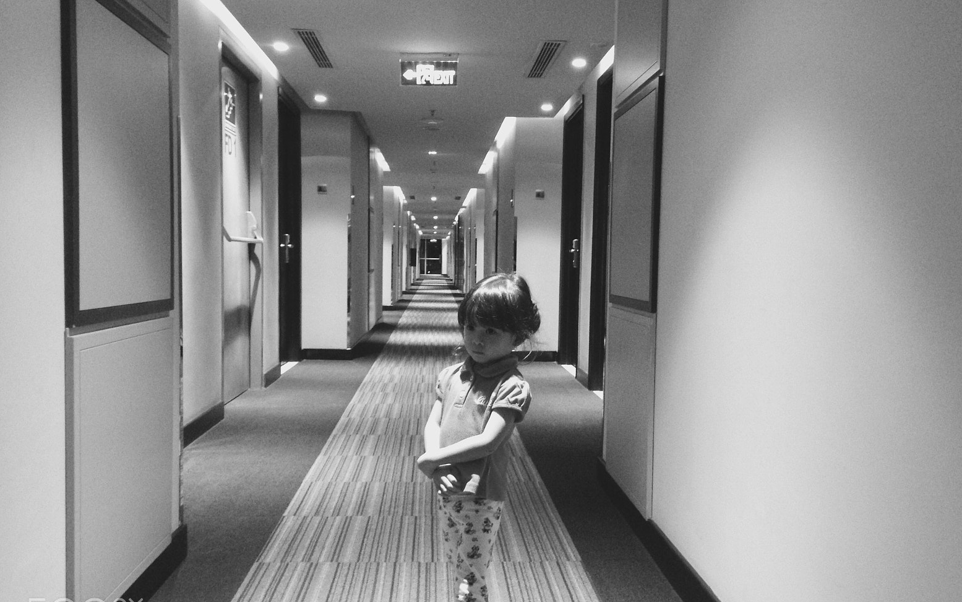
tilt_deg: -5.2
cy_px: 322
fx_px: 944
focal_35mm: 36
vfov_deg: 35.3
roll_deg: -1.3
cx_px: 484
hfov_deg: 54.0
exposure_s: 1/15
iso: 500
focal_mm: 4.12
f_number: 2.4
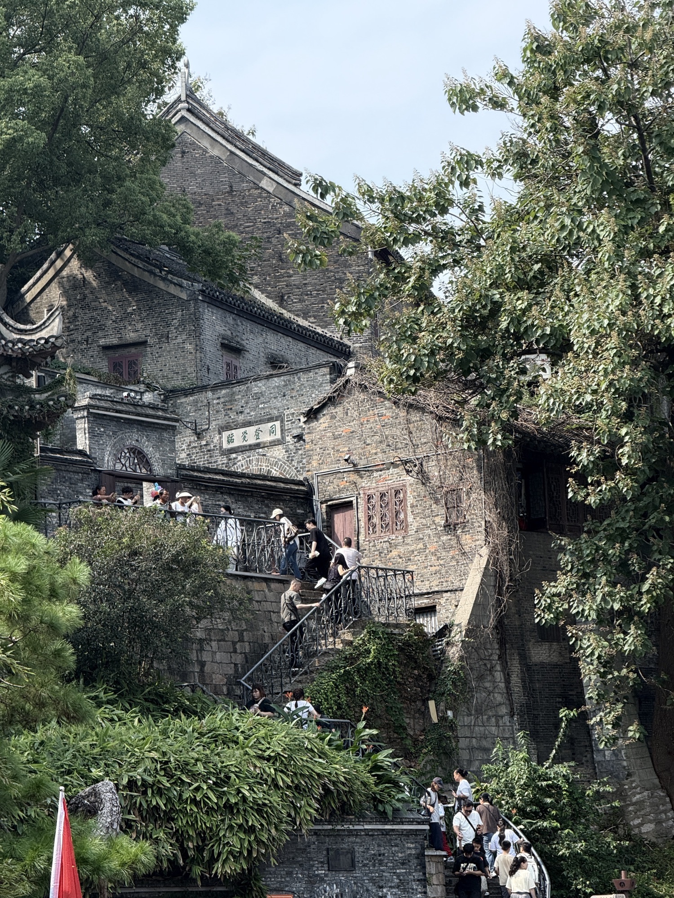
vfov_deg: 16.4
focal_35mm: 120
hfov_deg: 12.3
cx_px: 337
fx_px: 3115
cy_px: 449
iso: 64
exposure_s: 1/621
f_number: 2.8
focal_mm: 15.66
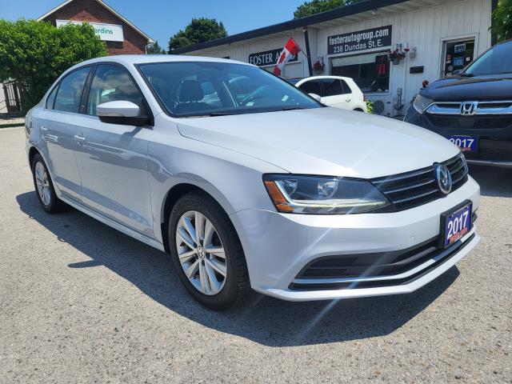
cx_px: 256
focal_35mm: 26
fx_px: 385
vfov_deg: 53.1
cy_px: 192
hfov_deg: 67.3
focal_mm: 5.4
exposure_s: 1/3667
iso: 40
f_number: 1.8
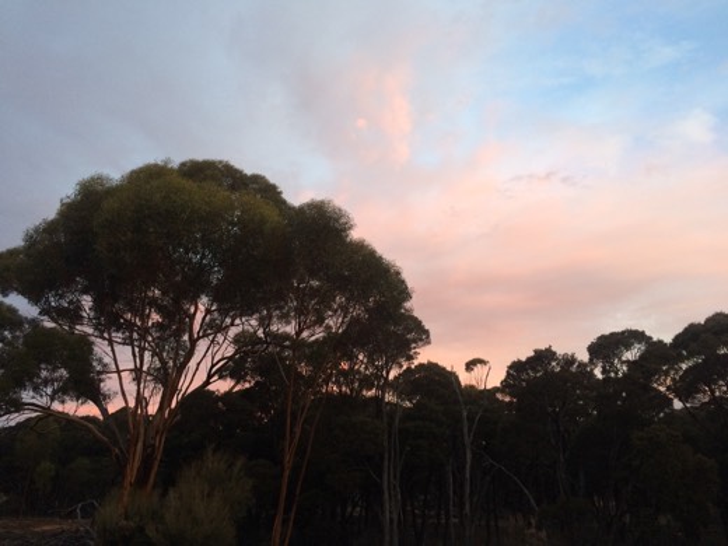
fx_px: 610
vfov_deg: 48.2
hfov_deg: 61.7
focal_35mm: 29
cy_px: 273
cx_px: 364
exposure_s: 1/30
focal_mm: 4.15
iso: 80
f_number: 2.2
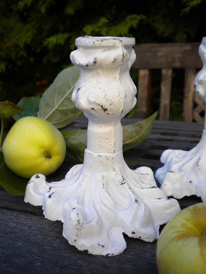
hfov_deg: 35.2
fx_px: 325
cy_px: 137
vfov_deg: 45.8
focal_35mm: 41
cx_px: 103
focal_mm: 7.4
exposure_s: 1/130
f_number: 3.5
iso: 80
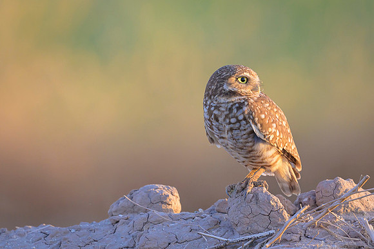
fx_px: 11005
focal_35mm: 1060
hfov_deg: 1.9
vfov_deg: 1.3
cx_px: 189
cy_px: 92
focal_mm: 560
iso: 800
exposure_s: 1/800
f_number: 4
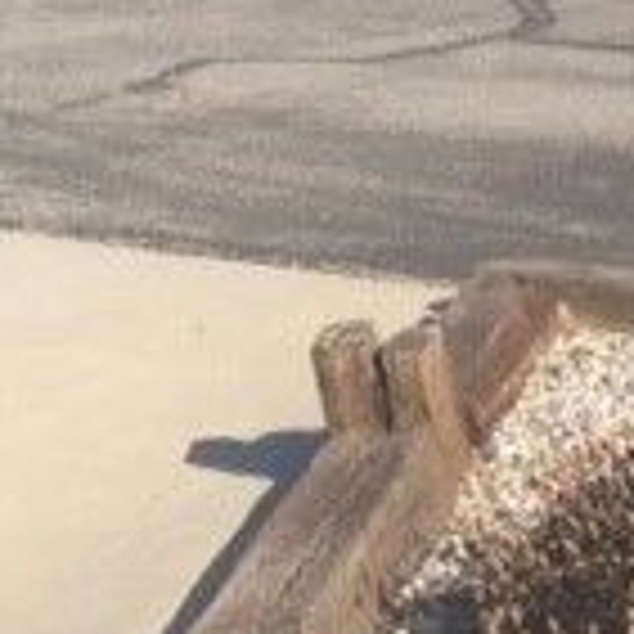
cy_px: -333
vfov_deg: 12.5
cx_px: -117
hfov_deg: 12.9
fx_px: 2735
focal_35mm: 132
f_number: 2.4
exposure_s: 1/1748
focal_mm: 4.13
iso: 50
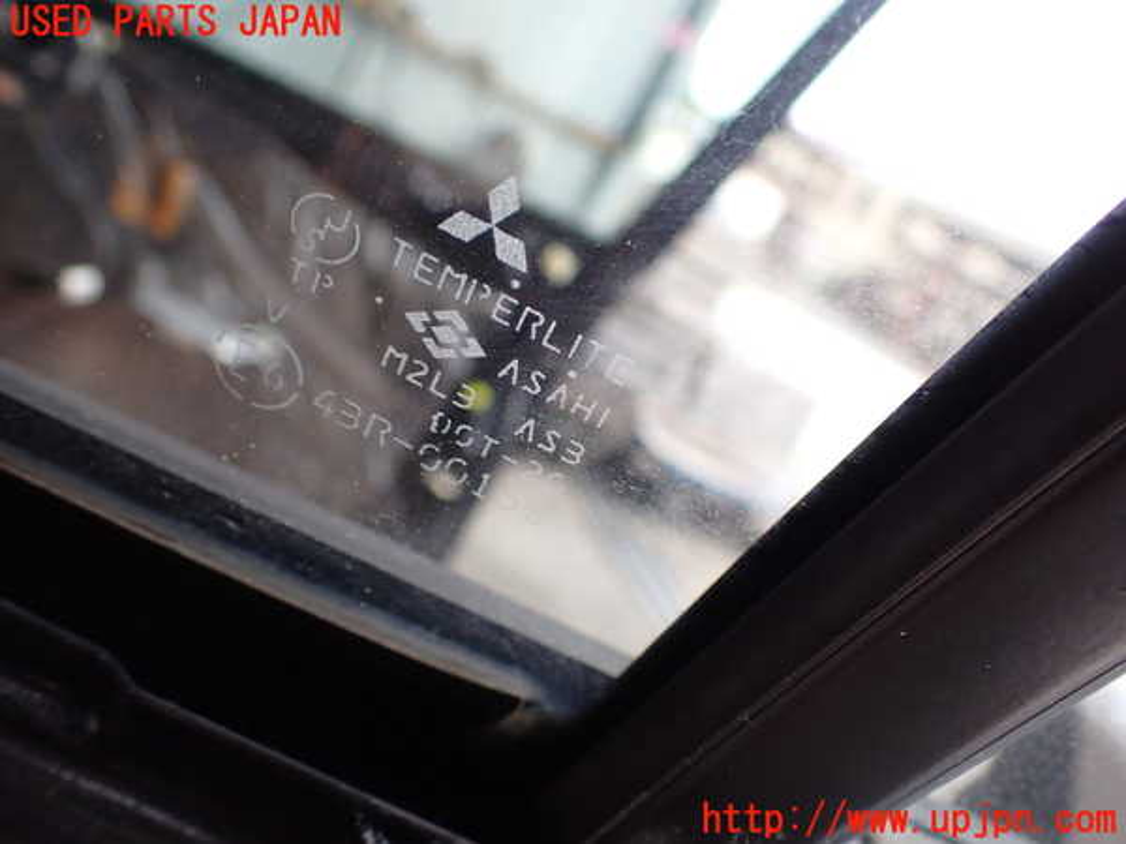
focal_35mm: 30
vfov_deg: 46.8
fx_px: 976
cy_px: 422
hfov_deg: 60.0
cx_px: 563
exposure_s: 1/125
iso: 200
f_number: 2.3
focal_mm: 5.4
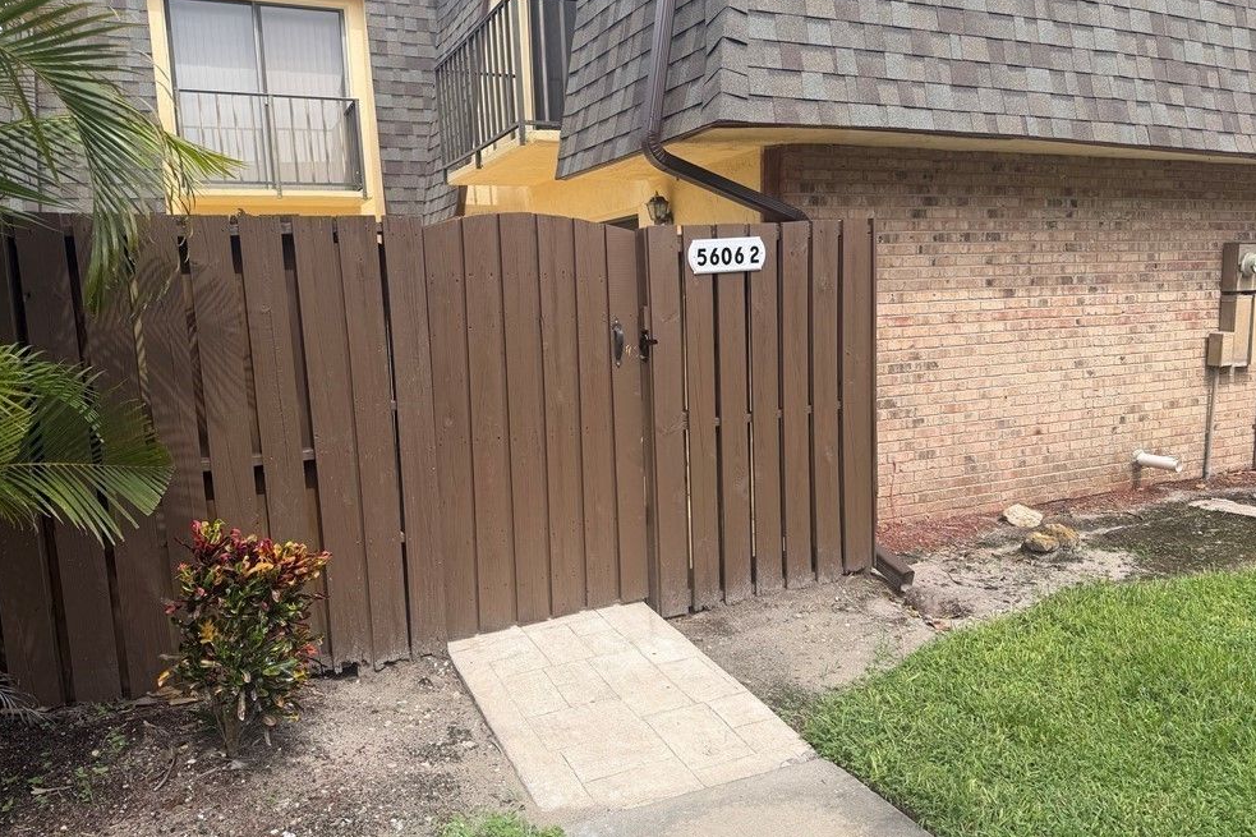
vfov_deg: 49.5
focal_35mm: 26
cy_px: 436
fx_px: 907
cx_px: 630
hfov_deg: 69.4
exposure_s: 1/2525
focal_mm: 6.76
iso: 80
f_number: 1.78
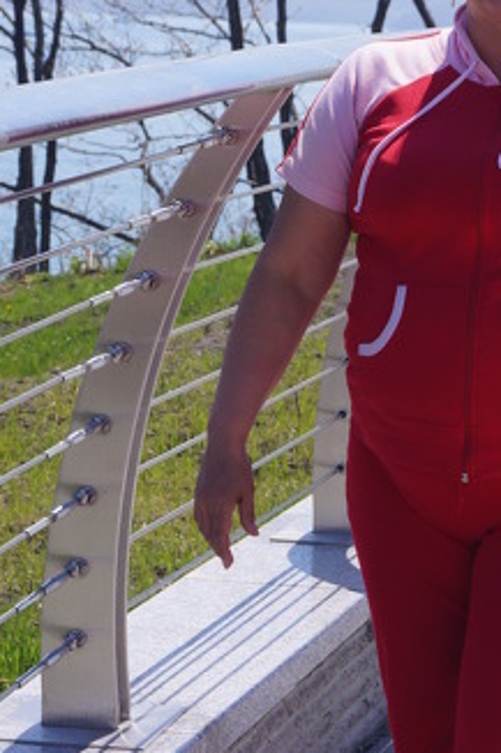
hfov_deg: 9.0
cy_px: 289
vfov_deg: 13.5
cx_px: 352
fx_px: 3174
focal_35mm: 152
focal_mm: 55
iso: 100
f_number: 13
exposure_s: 1/160
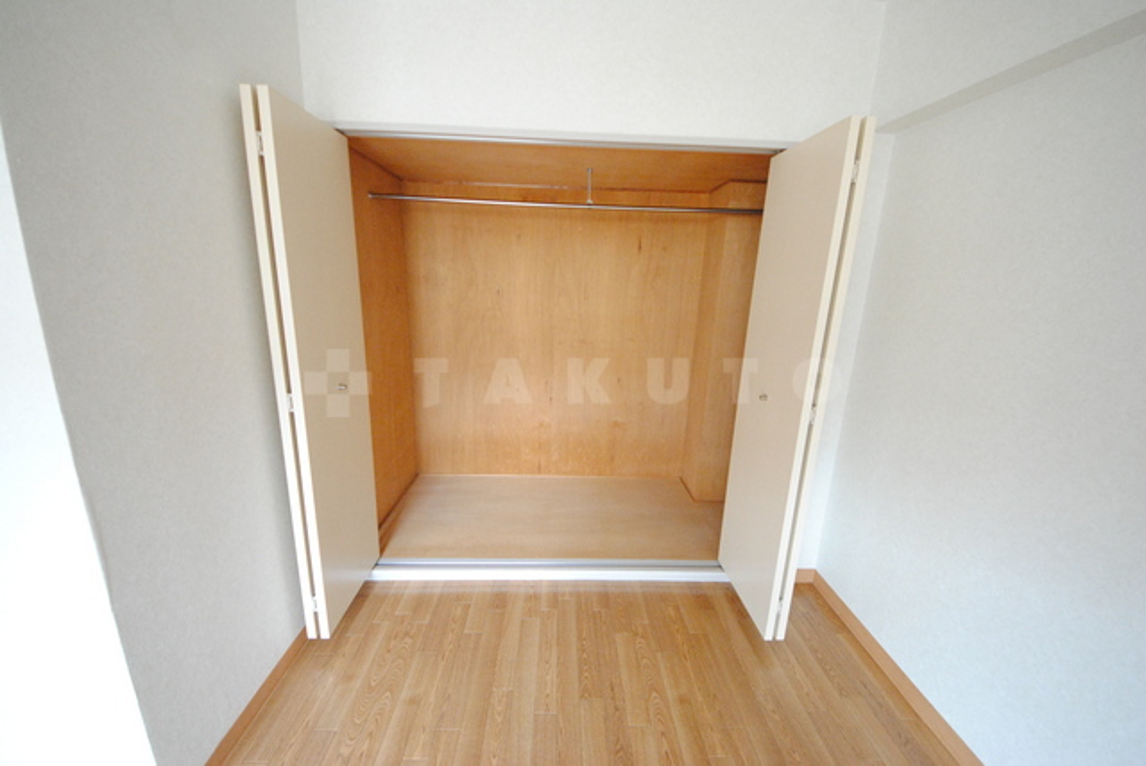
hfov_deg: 112.6
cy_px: 383
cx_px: 573
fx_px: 382
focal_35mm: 12
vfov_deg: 90.1
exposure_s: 1/30
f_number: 4.5
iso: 1600
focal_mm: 8
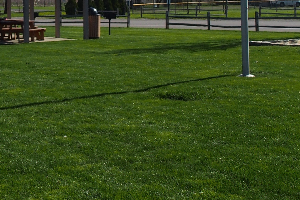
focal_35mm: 80
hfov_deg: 25.2
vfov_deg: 16.4
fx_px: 667
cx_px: 89
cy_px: -35
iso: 100
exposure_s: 1/640
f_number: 5
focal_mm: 6
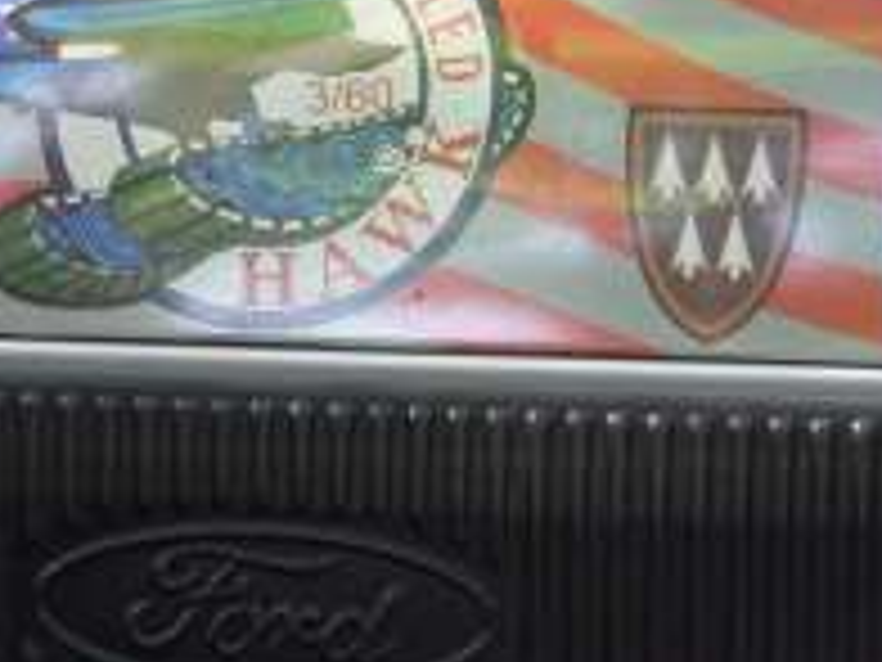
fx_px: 3338
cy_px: 257
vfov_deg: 11.3
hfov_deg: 15.0
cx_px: 360
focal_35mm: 131
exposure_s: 1/125
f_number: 3.6
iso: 320
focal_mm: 9.4
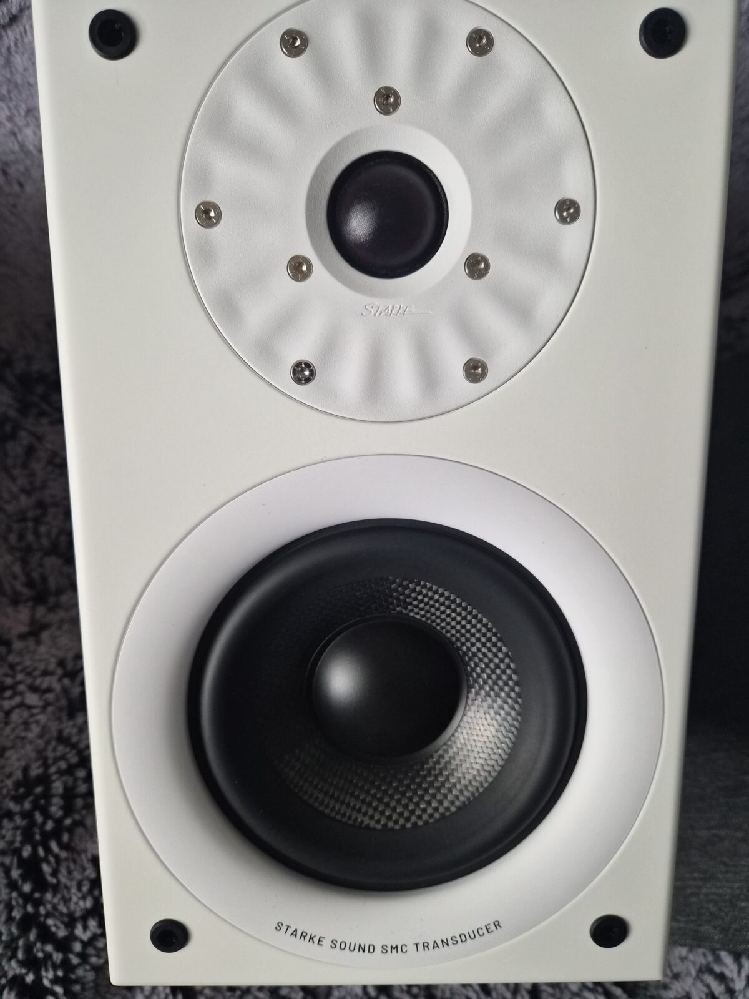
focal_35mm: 23
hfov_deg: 58.9
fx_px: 664
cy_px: 500
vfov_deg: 73.9
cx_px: 374
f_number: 1.8
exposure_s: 1/120
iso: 800
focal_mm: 5.4
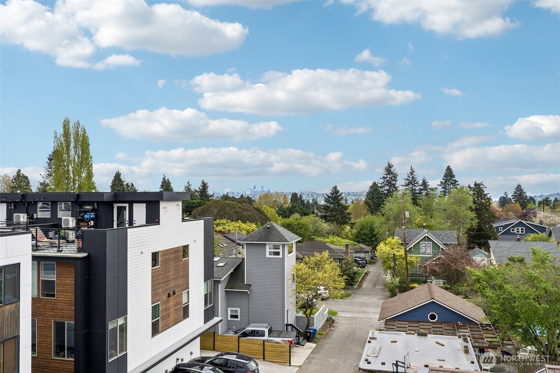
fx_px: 467
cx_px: 280
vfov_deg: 43.6
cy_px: 186
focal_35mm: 30
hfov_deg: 61.9
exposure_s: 1/250
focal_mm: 20
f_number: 9
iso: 250
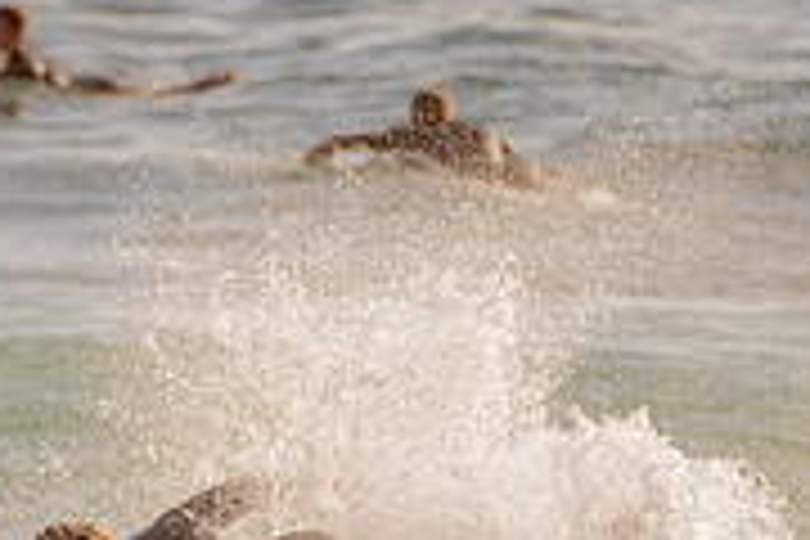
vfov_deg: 0.7
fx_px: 44434
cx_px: 274
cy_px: 638
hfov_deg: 1.0
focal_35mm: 1975
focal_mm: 500
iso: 140
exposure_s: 1/2000
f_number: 5.6
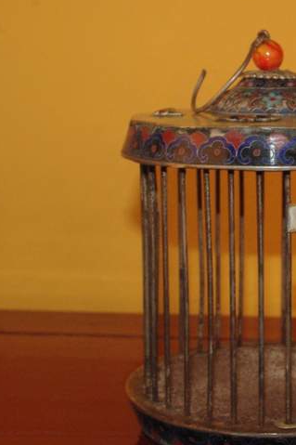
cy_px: 234
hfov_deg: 16.3
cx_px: 301
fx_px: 1012
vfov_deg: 24.8
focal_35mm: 82
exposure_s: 1/45
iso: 1600
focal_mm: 32.5
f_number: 8
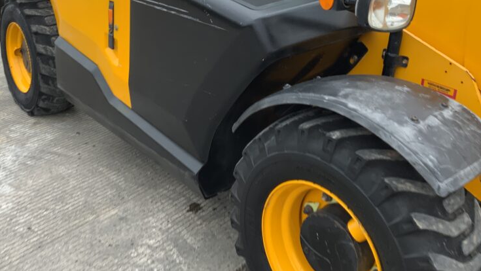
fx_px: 561
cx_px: 198
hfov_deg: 46.2
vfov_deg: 26.6
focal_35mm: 44
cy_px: 52
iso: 16
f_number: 1.8
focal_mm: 3
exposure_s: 1/124
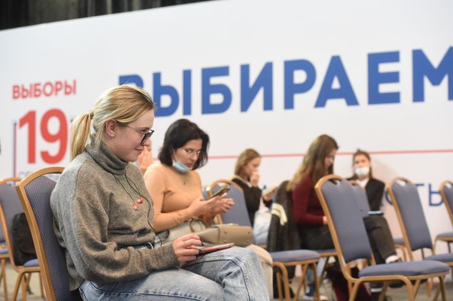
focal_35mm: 70
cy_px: 150
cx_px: 226
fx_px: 880
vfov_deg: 19.4
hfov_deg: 28.9
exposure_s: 1/320
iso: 11400
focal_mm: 70
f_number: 4.5
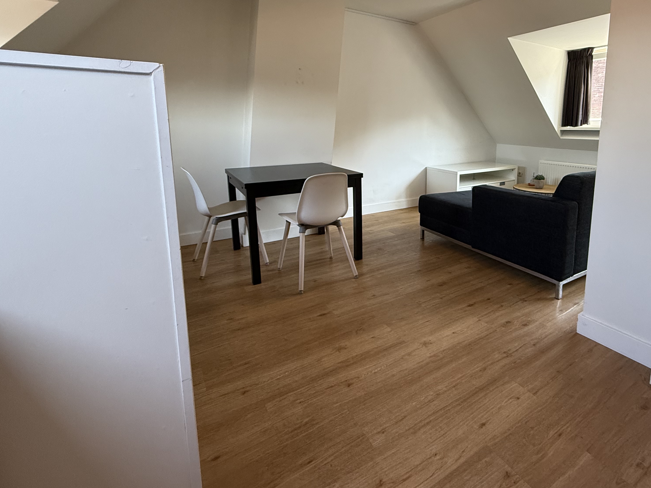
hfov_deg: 83.2
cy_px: 180
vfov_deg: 67.5
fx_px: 357
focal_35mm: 19
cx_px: 402
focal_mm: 2.22
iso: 250
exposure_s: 1/100
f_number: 2.2
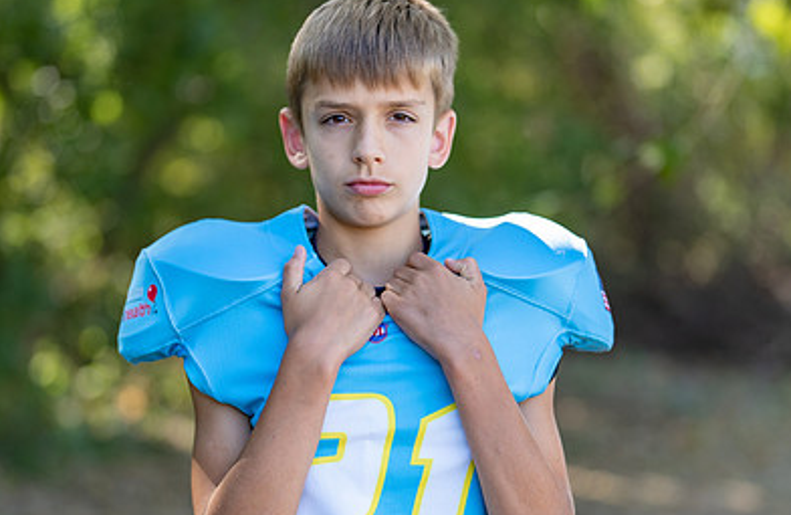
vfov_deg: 16.0
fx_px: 1832
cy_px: 326
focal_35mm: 84
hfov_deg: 24.4
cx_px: 406
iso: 100
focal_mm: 50
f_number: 1.2
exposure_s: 1/1000
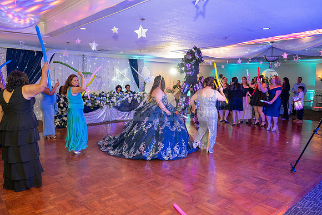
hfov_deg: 66.4
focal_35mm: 28
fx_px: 246
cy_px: 108
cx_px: 161
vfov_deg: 47.2
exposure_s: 1/200
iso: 1250
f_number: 2.8
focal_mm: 27.5
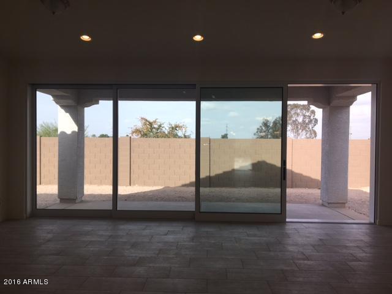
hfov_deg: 61.7
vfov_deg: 48.2
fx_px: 328
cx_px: 196
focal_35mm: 29
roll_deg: -1.2
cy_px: 147
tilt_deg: -1.7
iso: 25
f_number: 2.2
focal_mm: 4.15
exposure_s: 1/693
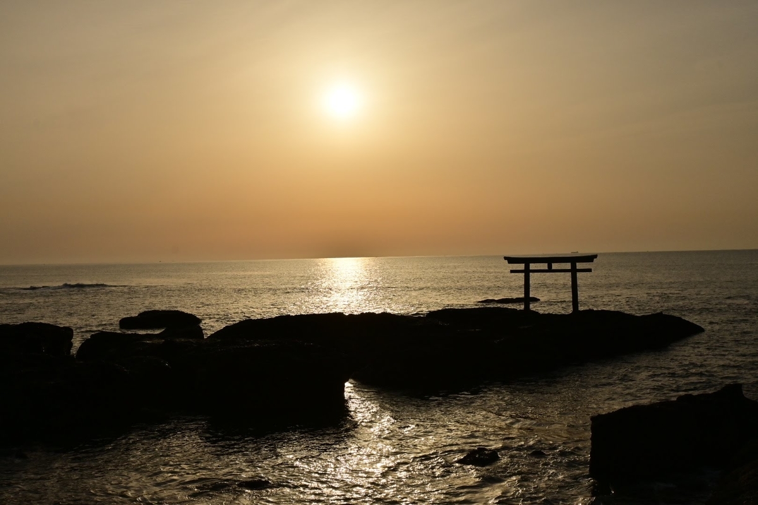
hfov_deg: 47.2
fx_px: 868
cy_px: 252
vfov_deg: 32.4
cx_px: 379
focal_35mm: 41
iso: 160
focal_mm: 27.5
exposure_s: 1/4000
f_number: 10
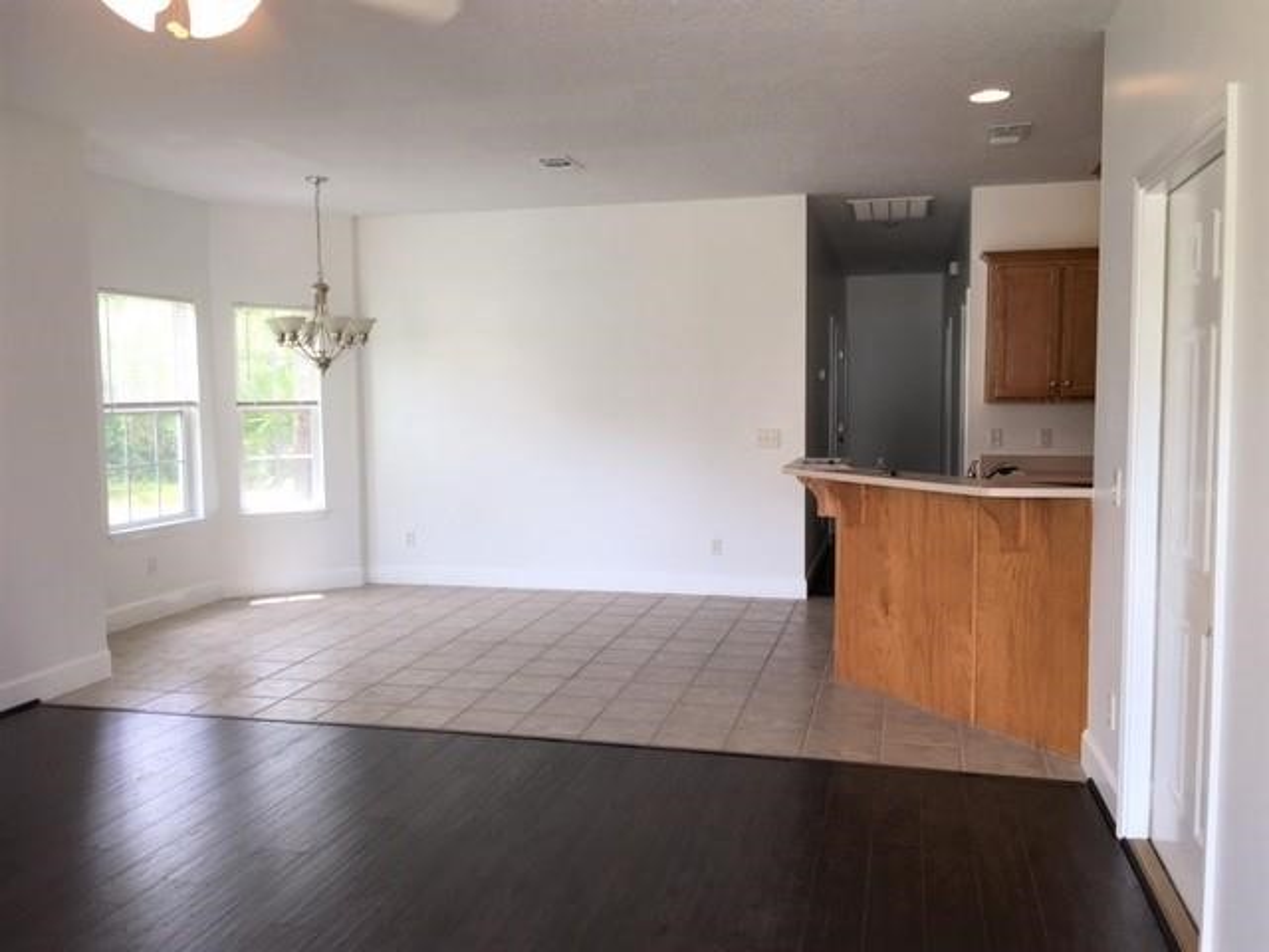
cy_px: 476
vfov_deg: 48.2
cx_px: 634
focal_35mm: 29
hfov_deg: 61.7
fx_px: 1063
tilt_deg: -3.8
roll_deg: +0.5
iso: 25
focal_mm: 4.15
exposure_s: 1/60
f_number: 2.2
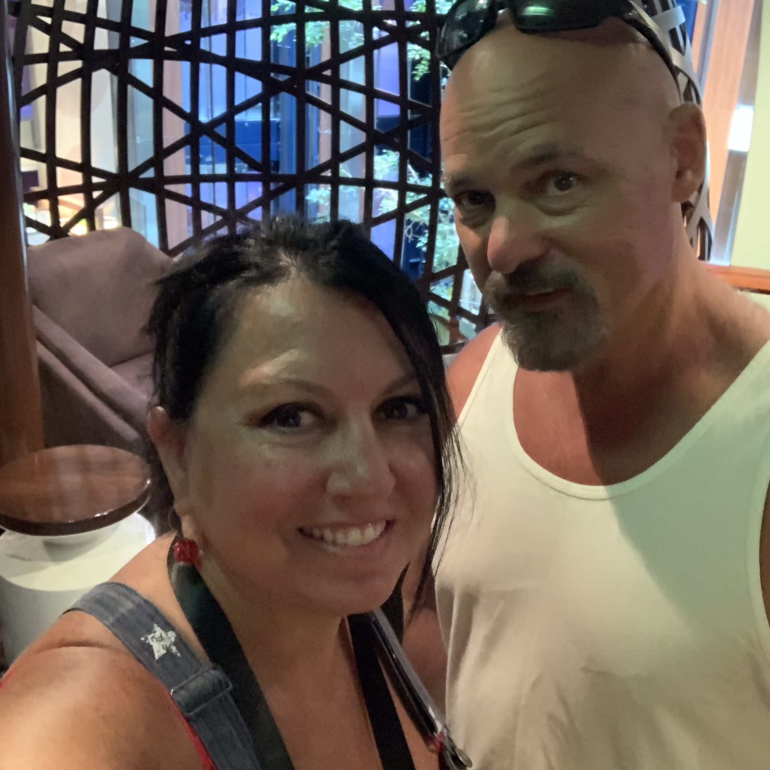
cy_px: 383
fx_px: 956
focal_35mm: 38
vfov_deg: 43.9
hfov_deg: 43.9
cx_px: 387
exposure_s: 1/15
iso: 1250
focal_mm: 2.87
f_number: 2.2
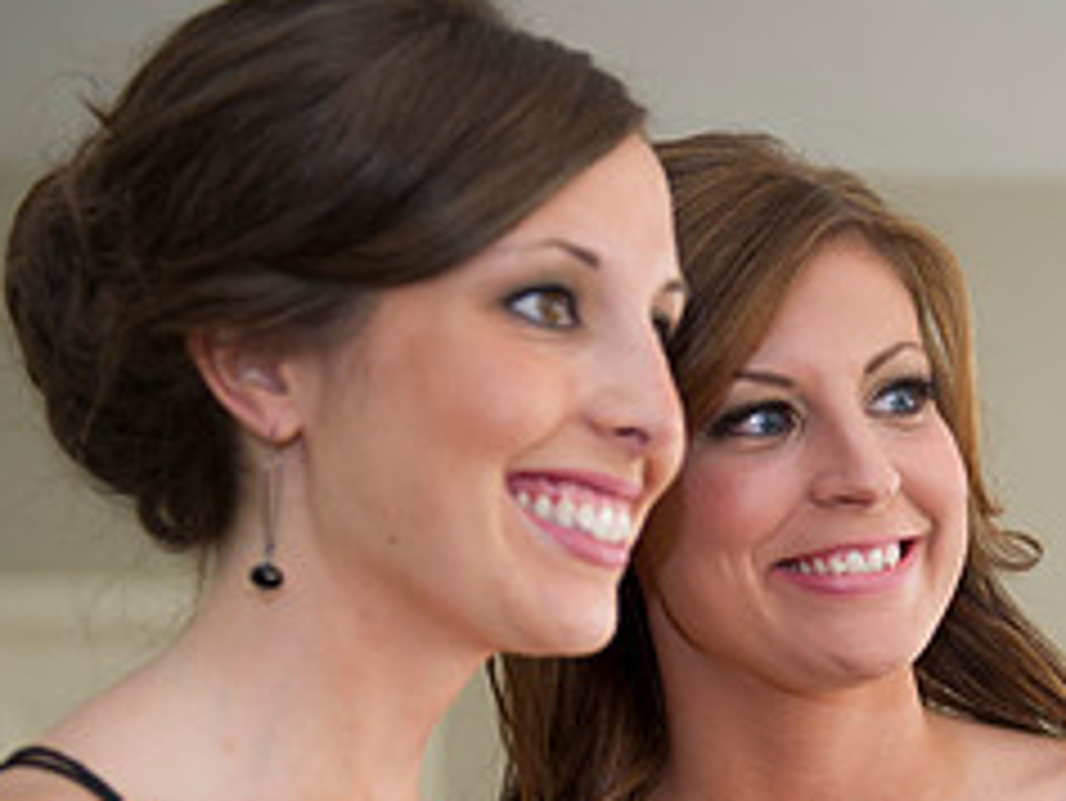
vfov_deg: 13.0
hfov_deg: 17.2
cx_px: 927
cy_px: 801
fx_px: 3482
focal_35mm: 113
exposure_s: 1/250
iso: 800
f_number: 2.8
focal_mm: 48
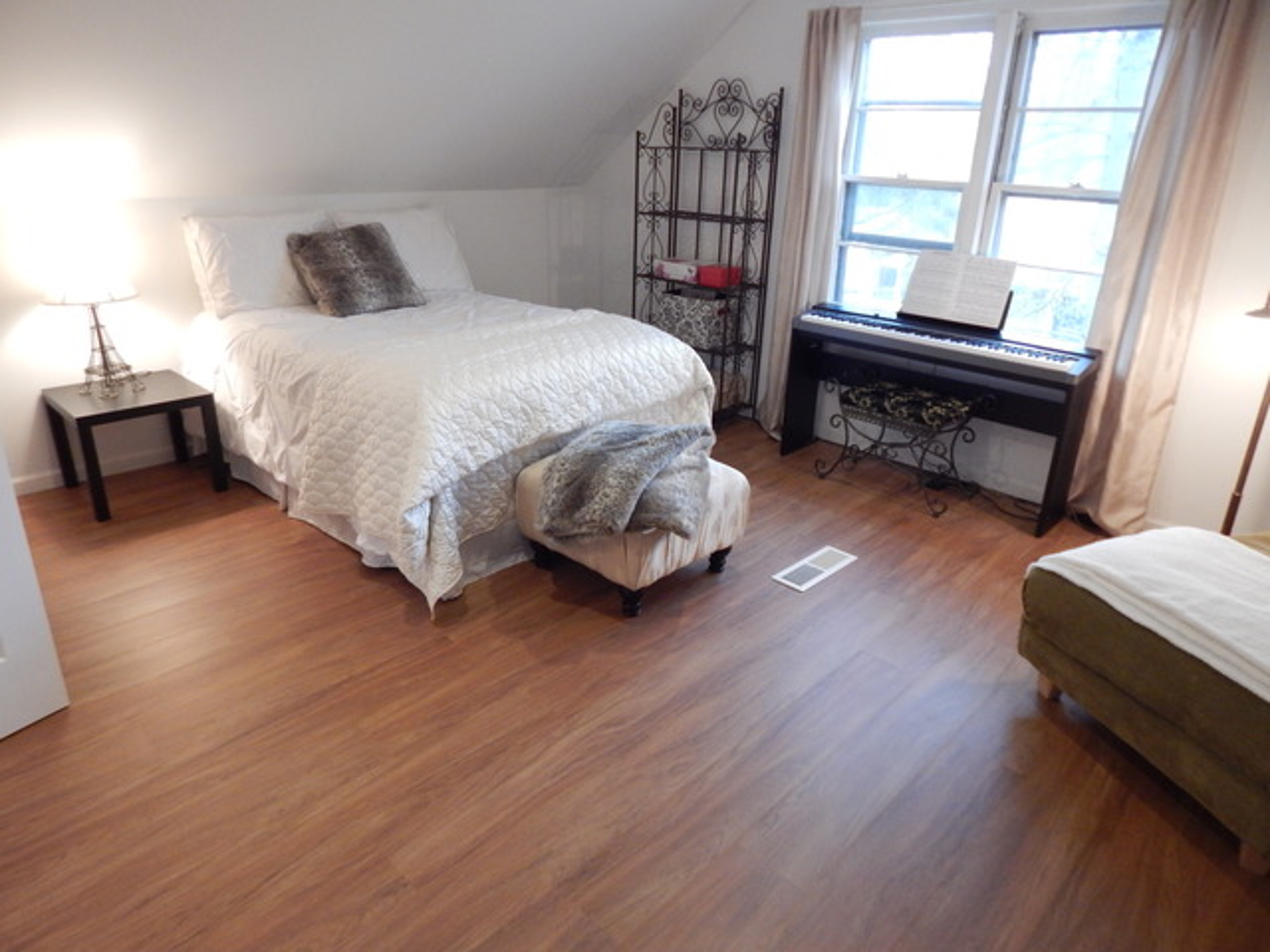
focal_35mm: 22
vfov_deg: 61.1
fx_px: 807
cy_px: 476
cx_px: 635
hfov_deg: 76.4
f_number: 3
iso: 400
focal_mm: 4
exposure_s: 1/25
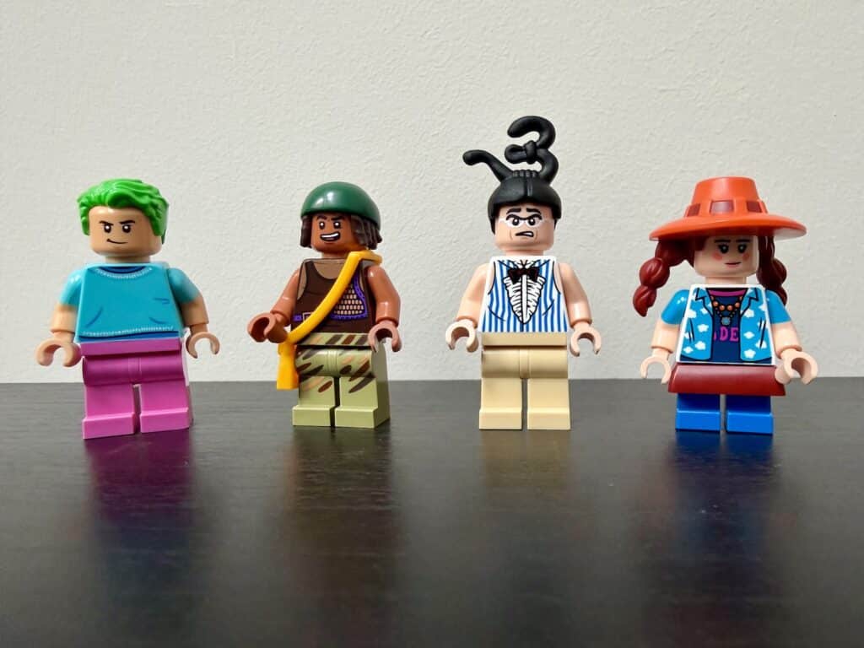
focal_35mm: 24
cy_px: 324
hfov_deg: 71.6
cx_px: 432
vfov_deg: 56.8
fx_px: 599
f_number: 2.2
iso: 320
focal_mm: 2.22
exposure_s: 1/86
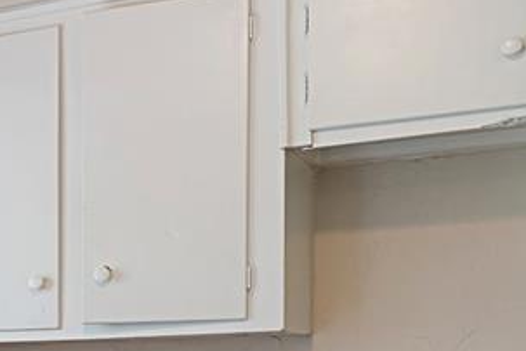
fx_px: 1183
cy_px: 391
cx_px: -182
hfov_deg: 22.1
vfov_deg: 16.3
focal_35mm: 81
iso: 500
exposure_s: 1/5
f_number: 9
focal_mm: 24
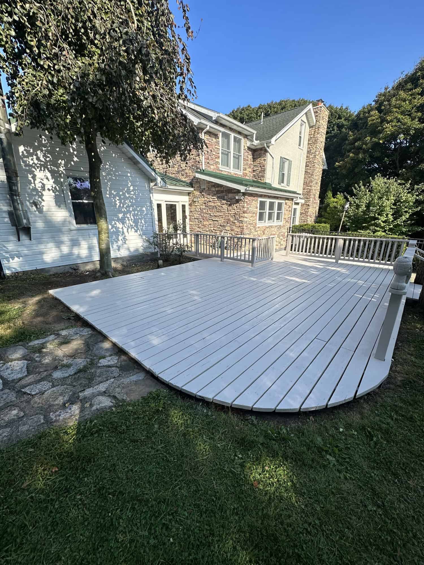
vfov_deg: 102.1
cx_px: 212
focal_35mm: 14
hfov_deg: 85.7
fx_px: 229
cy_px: 282
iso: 50
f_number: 2.2
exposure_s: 1/1208
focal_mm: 2.2
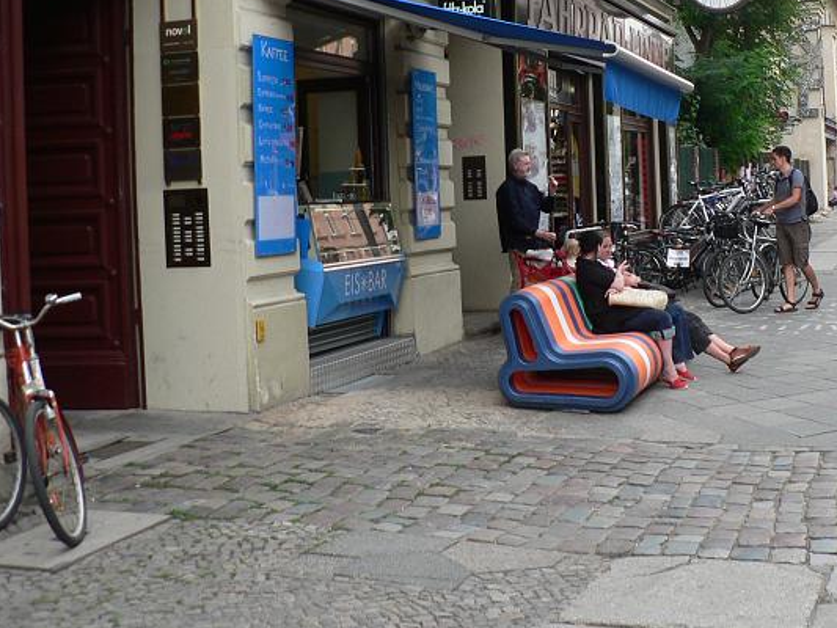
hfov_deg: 35.0
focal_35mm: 54
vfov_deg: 26.7
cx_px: 600
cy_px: 170
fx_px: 1306
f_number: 2.8
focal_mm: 6
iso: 80
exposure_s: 1/100
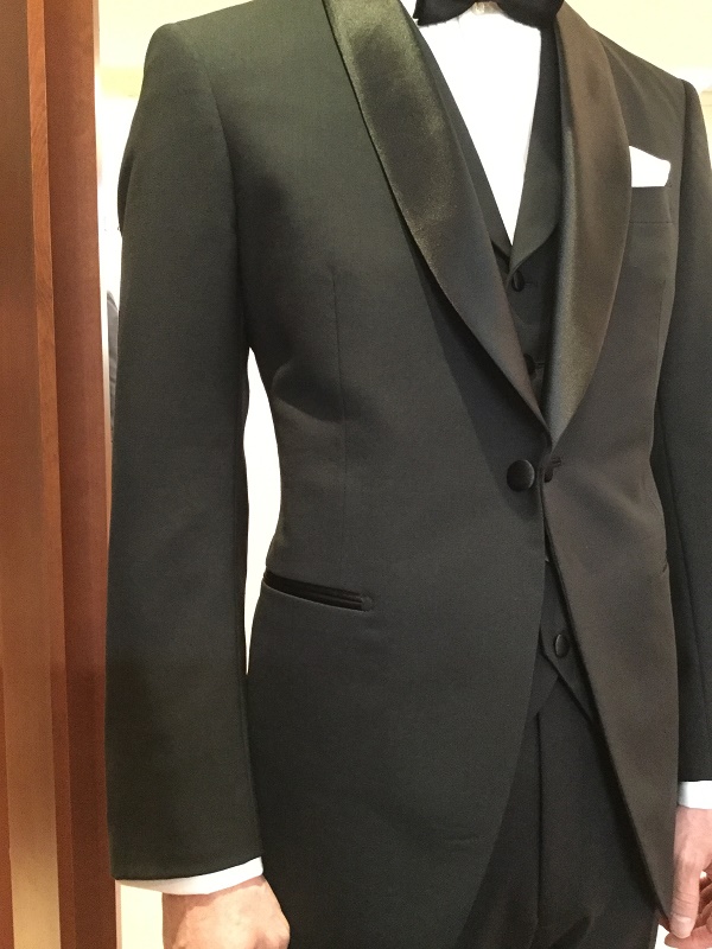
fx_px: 850
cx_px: 356
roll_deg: -0.2
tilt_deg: -5.5
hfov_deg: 45.4
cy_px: 474
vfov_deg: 58.4
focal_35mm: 31
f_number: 2.4
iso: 320
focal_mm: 3.3
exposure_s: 1/15
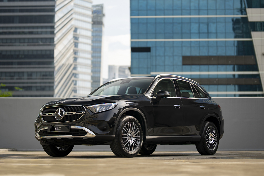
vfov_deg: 18.2
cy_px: 88
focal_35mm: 75
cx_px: 132
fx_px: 550
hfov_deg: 27.0
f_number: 1.2
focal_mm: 50
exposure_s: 1/1250
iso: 100
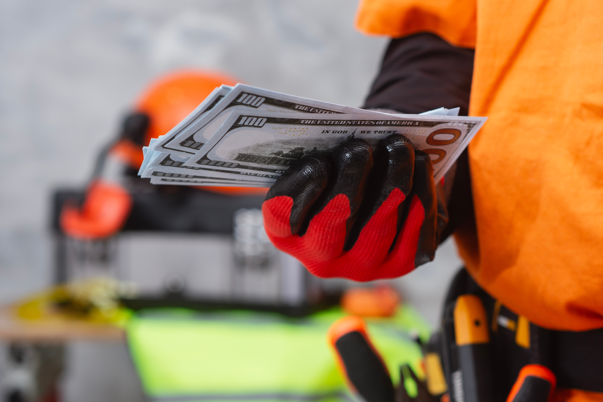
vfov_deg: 18.2
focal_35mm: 75
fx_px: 1256
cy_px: 201
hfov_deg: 27.0
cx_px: 302
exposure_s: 1/160
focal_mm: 50
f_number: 3.5
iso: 100
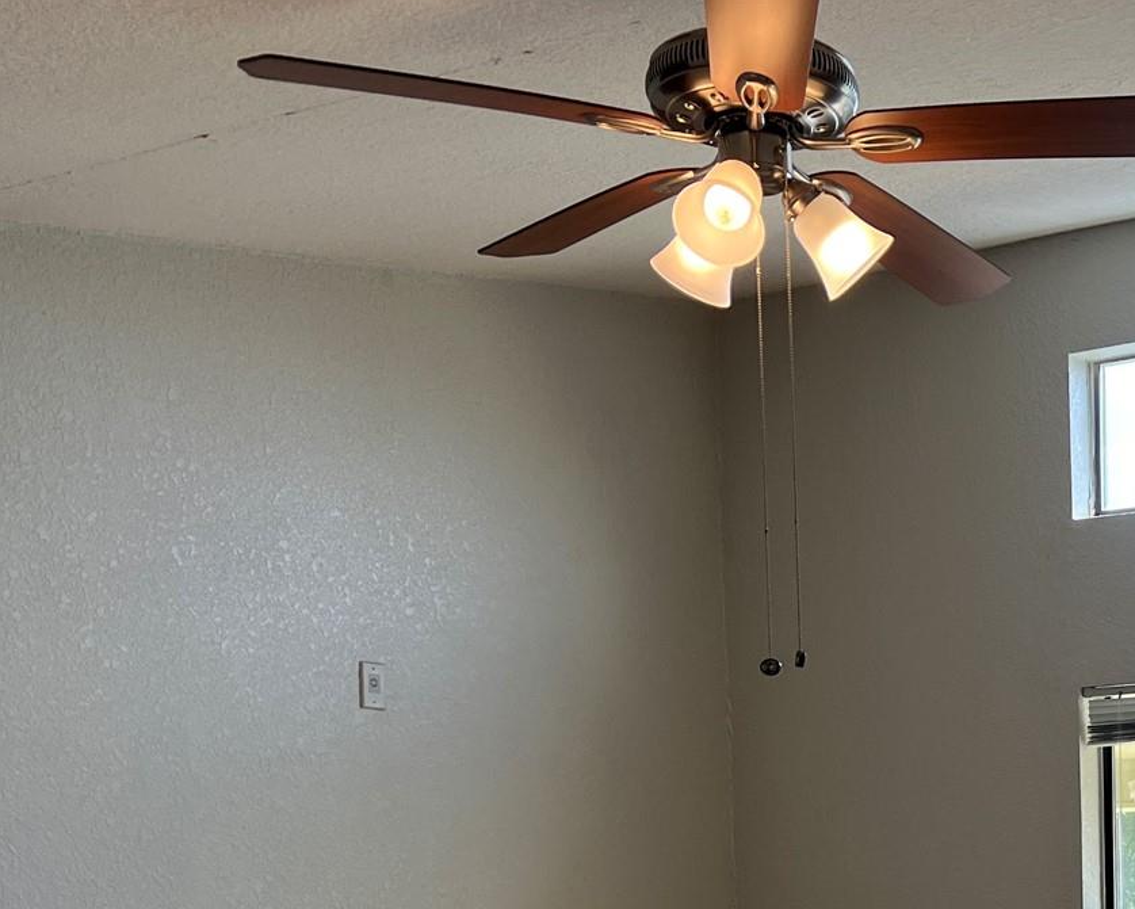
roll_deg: +1.3
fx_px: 2083
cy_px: 996
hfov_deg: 28.5
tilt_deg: -2.9
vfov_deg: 23.2
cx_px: 1147
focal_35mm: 62
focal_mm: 5.7
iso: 40
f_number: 1.5
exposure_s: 1/251
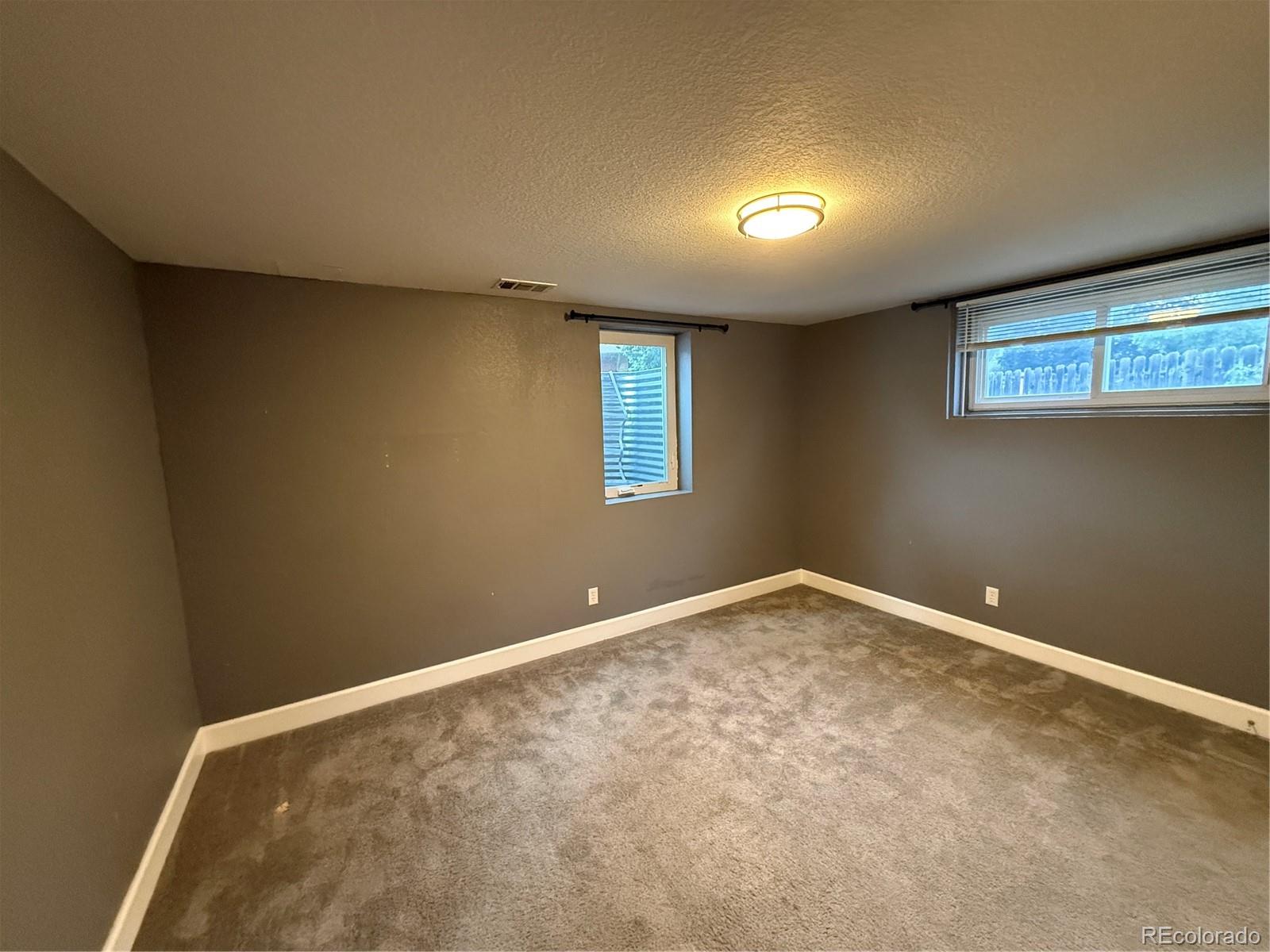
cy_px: 476
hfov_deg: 102.1
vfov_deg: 85.7
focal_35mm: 14
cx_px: 635
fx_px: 514
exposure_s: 1/60
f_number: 2.2
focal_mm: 2.22
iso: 800
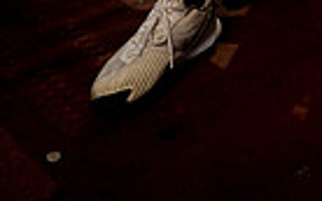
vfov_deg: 10.0
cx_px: 345
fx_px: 965
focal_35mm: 110
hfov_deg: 18.3
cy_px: -318
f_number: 6.3
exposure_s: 1/250
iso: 50
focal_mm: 33
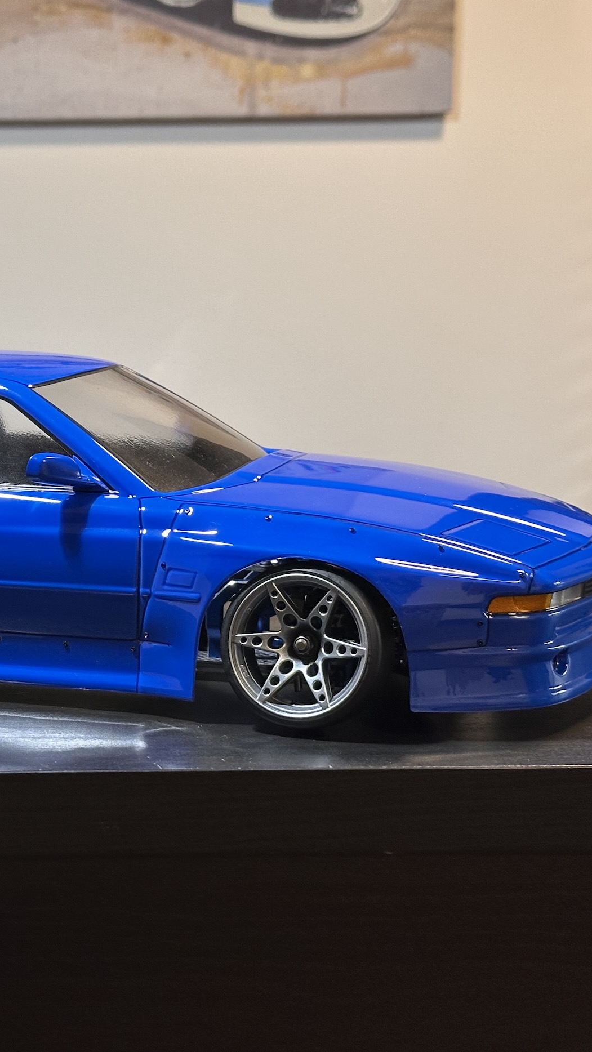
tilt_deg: -9.4
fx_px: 1953
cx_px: 28
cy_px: 525
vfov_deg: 30.2
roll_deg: +0.3
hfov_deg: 16.9
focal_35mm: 70
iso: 200
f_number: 1.78
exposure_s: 1/50
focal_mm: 6.86
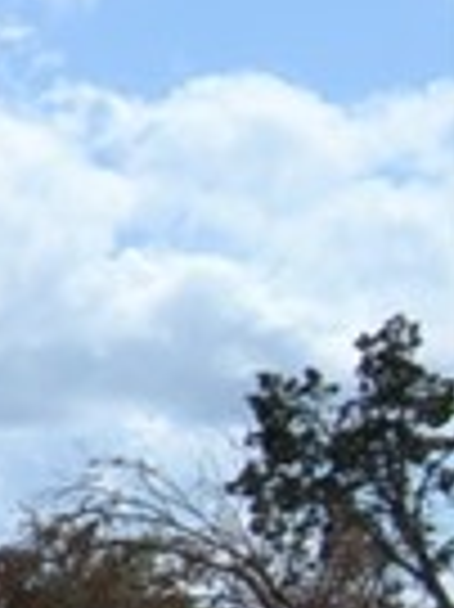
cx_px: -1978
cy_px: 797
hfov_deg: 5.2
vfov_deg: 9.3
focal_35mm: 209
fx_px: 3661
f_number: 13
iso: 400
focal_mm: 18
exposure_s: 1/640
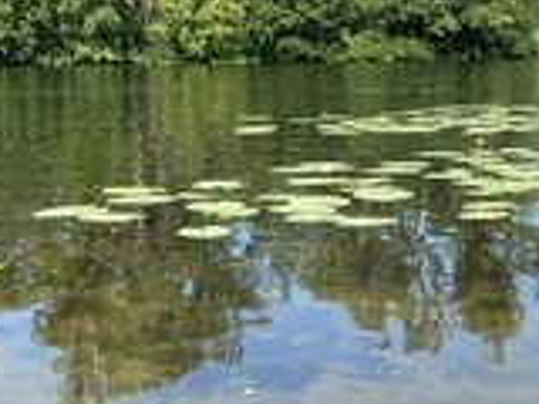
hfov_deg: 29.6
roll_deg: +0.9
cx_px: 354
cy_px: 178
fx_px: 1012
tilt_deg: -7.3
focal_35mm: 65
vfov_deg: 22.6
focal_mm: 4.25
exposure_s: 1/1182
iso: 32
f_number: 1.8
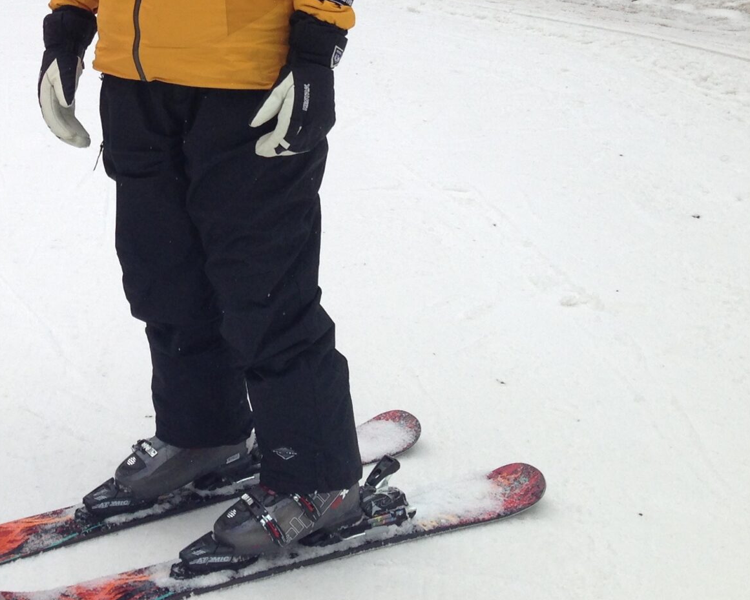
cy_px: 26
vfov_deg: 21.0
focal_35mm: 71
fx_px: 1576
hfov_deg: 25.7
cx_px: 45
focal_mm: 4.12
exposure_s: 1/861
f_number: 2.4
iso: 50
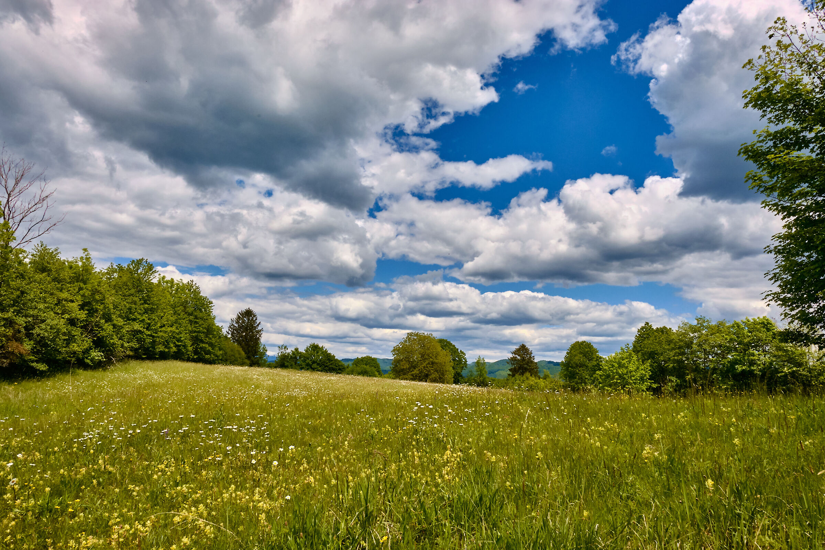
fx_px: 550
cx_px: 412
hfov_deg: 73.7
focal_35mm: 24
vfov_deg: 53.1
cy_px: 275
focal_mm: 16
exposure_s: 1/2200
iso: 1600
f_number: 11
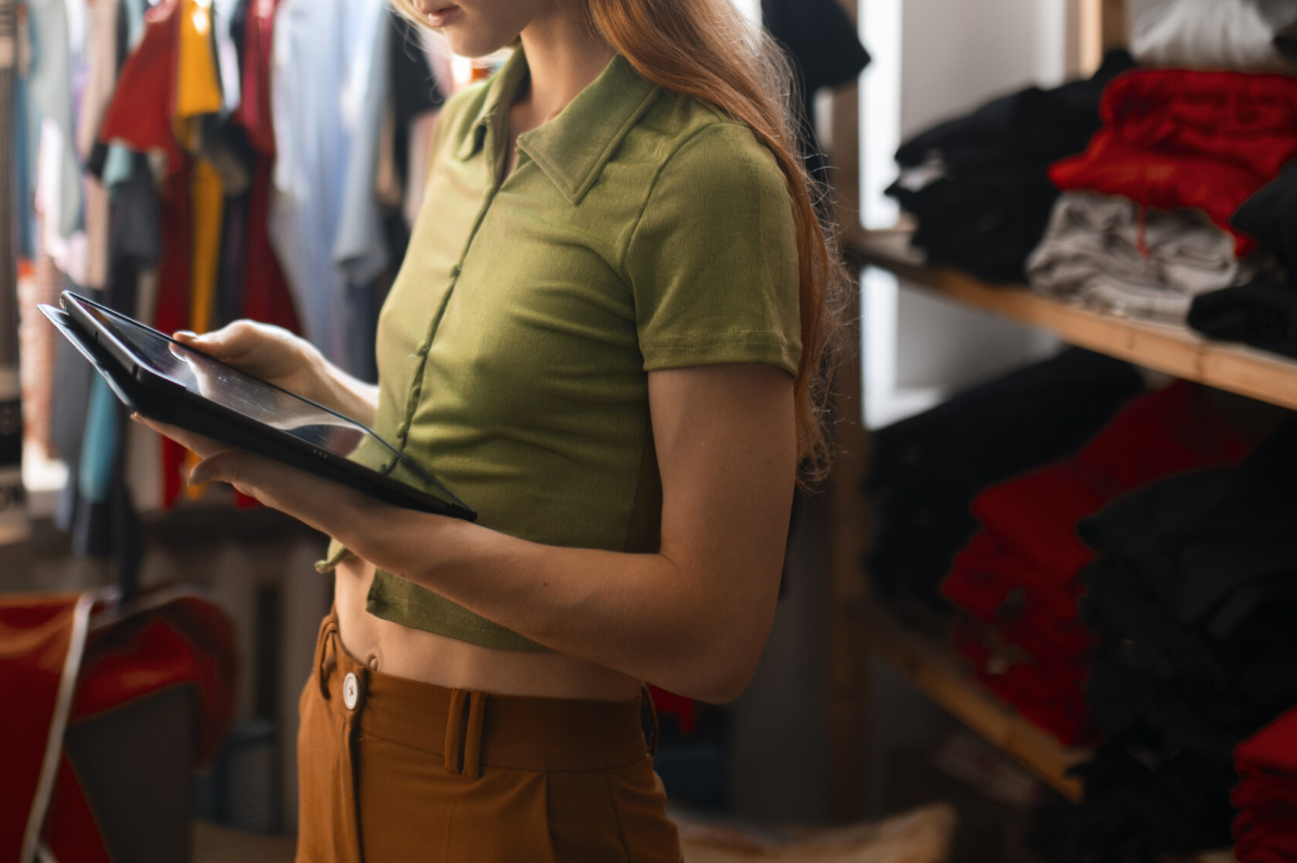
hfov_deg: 37.1
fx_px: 1908
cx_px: 426
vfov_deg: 25.3
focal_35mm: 53
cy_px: 253
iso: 320
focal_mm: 35
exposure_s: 1/400
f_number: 1.4
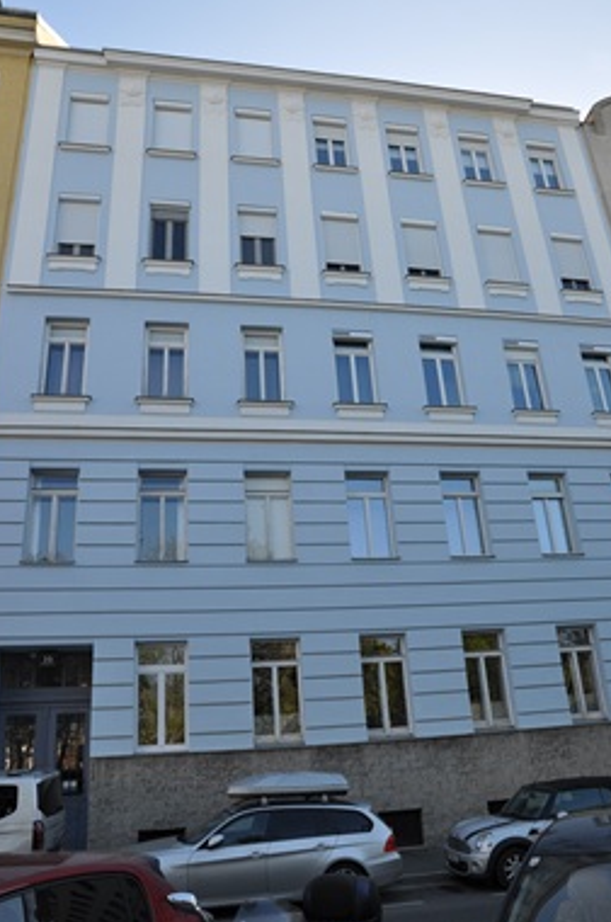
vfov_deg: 67.4
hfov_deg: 47.8
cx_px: 320
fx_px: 690
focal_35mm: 27
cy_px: 488
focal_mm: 16
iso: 200
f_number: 7.1
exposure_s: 1/200
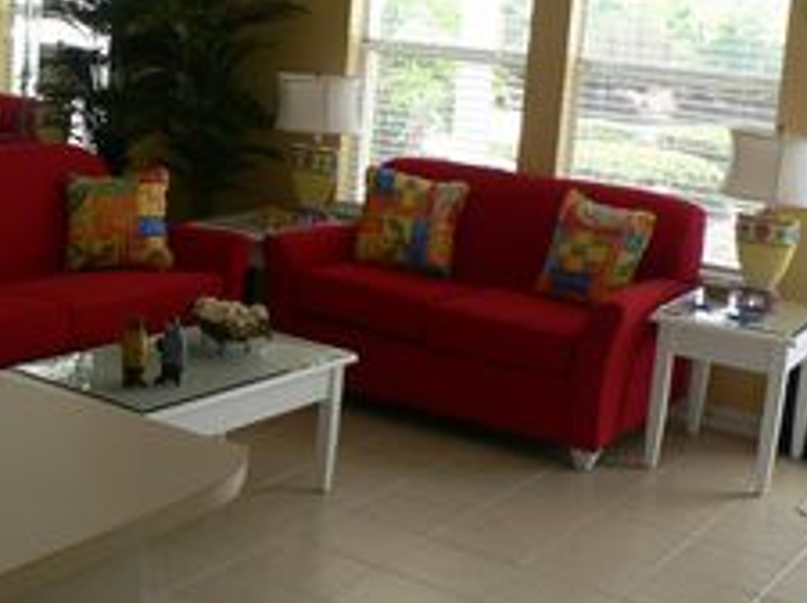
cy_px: 223
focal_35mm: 59
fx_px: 1373
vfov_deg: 24.7
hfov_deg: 31.9
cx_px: 169
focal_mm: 6
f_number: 2.8
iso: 80
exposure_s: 1/50
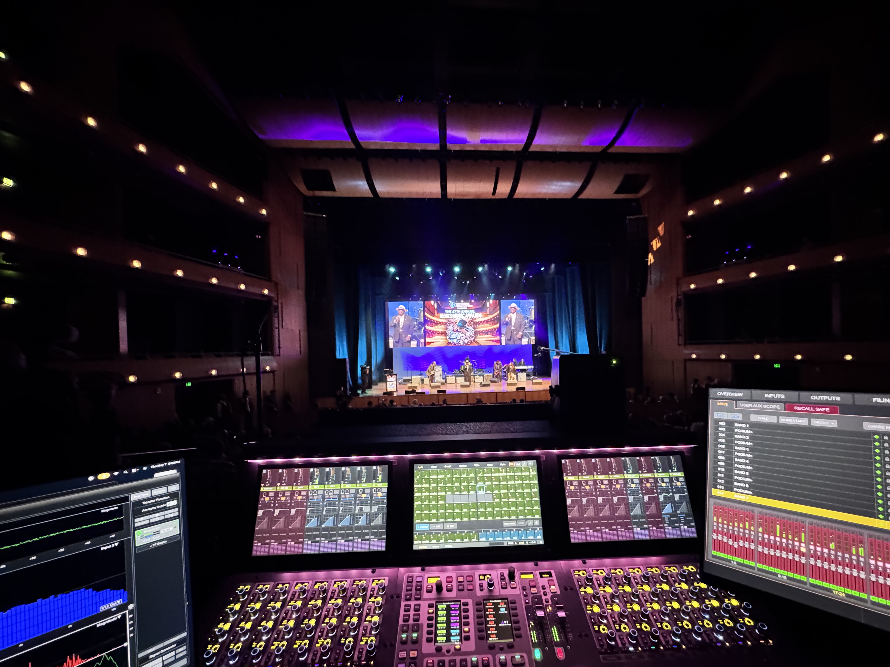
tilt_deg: +0.0
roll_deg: +1.5
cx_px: 464
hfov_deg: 98.1
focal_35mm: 15
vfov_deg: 81.7
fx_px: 386
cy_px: 354
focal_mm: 2.22
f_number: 2.2
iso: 1250
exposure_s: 1/50
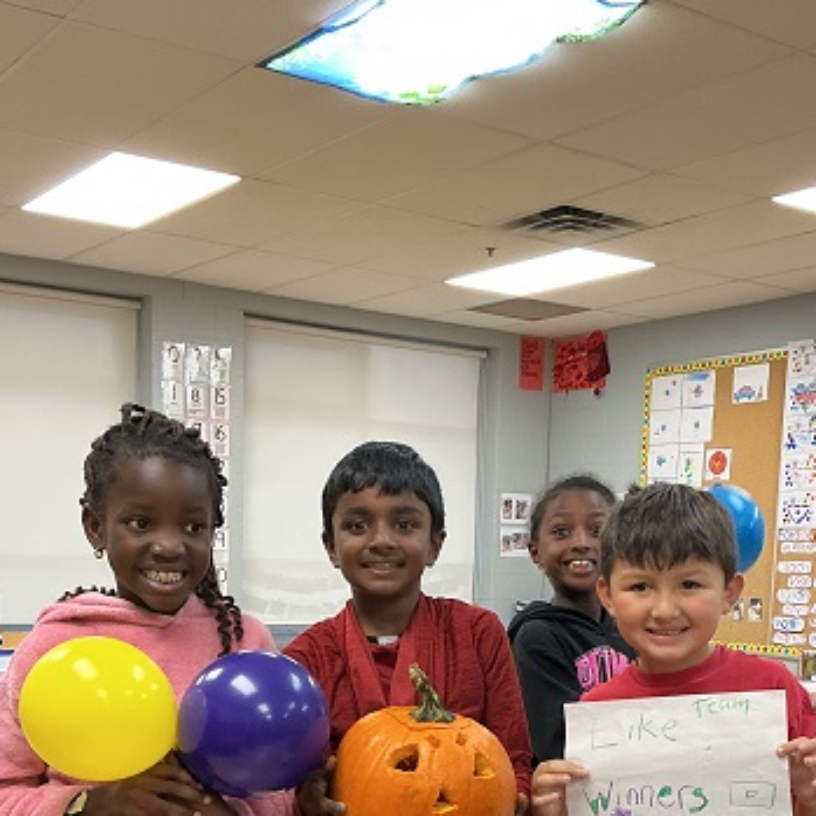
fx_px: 1307
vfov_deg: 33.0
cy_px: 722
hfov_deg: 34.6
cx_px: 456
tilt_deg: -8.4
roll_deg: -1.8
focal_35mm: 49
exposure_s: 1/60
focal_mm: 3
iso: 100
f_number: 1.8
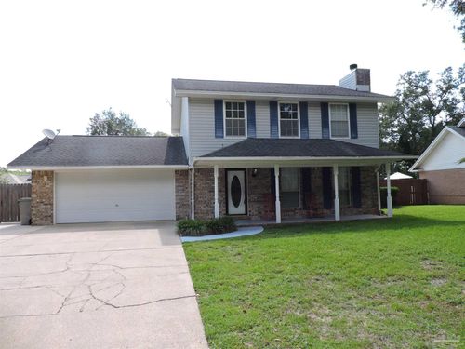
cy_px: 174
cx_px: 232
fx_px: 322
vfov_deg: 56.8
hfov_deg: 71.6
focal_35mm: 24
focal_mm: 4.3
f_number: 3
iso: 125
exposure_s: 1/640
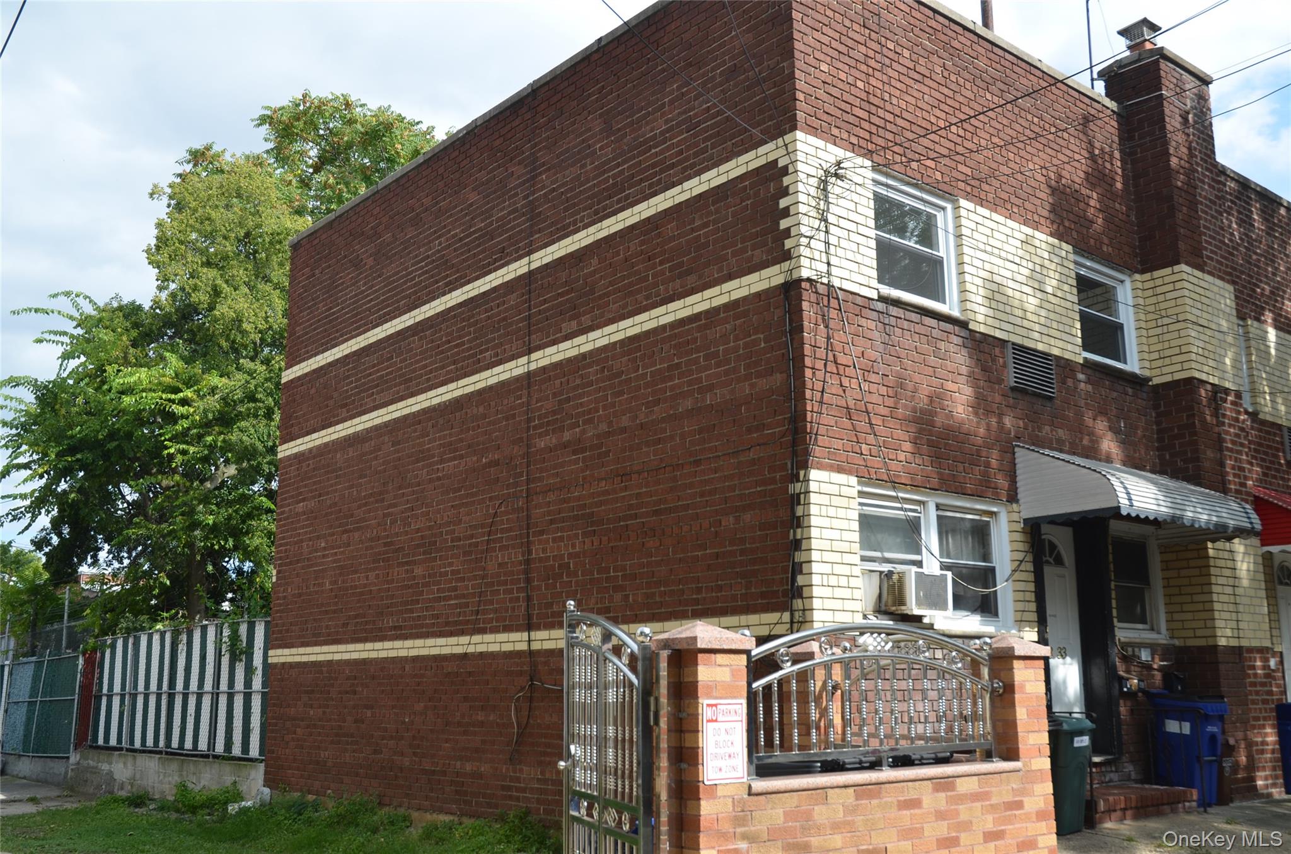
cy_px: 427
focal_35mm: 36
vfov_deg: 36.7
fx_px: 1288
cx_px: 646
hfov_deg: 53.2
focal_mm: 24
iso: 180
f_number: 8
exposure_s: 1/250
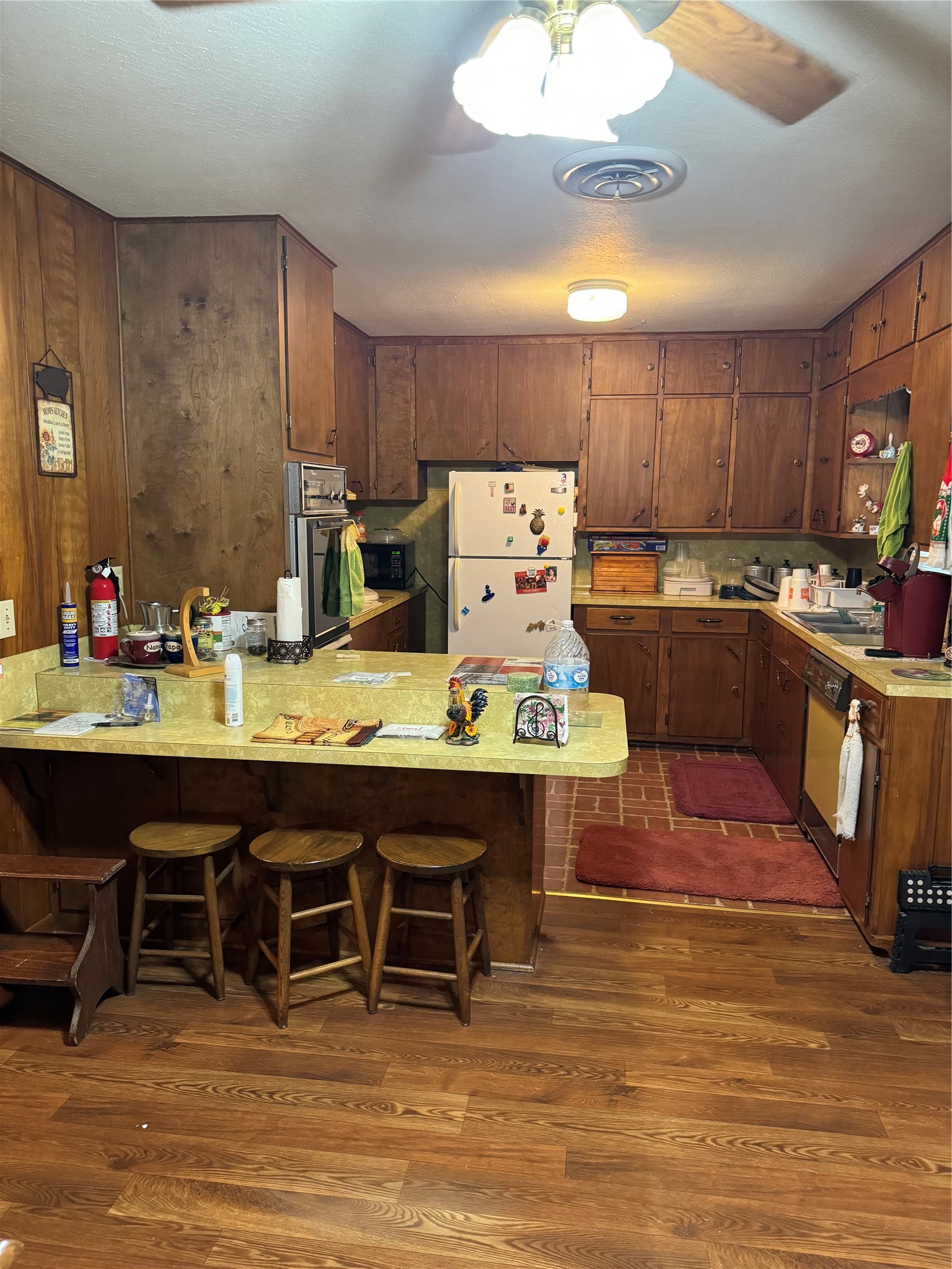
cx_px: 476
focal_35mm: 24
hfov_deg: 56.8
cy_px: 634
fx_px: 880
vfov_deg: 71.6
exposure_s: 1/60
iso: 500
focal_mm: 6.76
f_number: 1.78
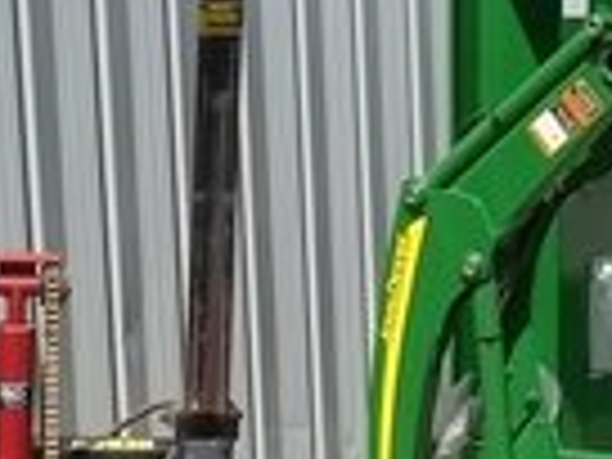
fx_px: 2334
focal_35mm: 132
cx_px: 0
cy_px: 549
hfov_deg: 14.7
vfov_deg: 11.0
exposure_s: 1/160
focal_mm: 5.9
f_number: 8
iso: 64
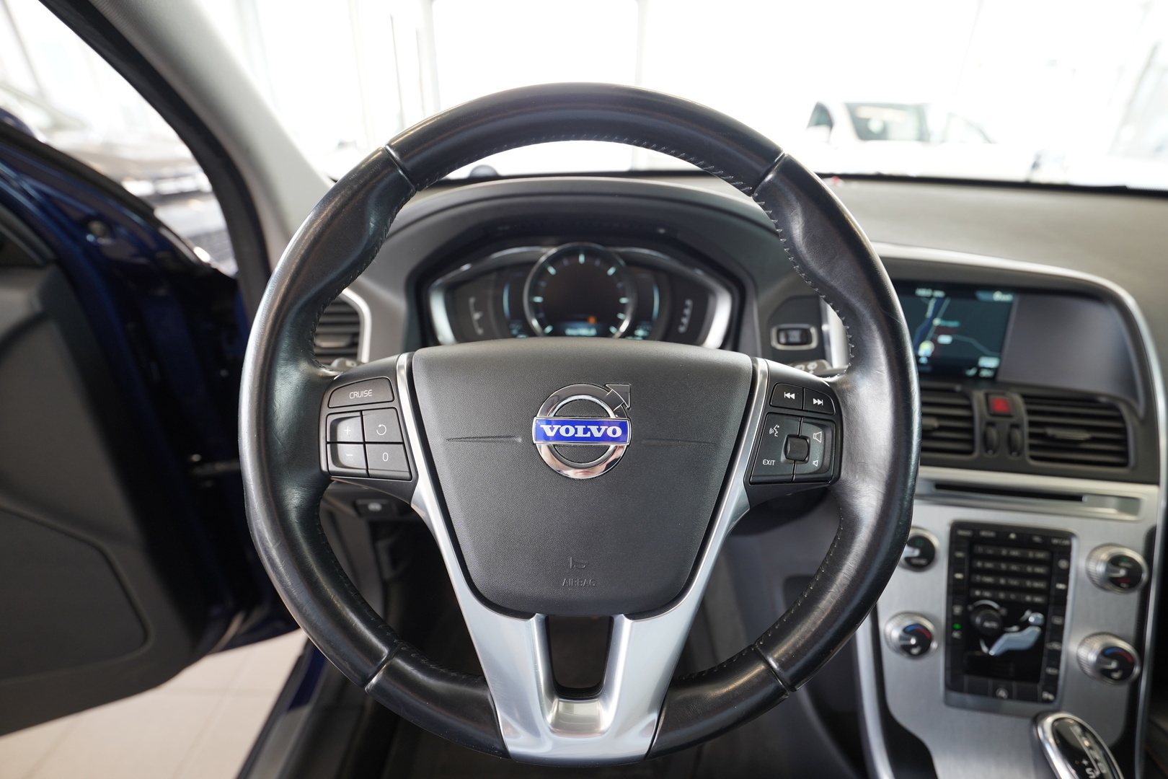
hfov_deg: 96.7
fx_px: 519
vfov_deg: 73.7
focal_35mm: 16
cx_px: 584
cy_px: 390
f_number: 3.2
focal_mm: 16
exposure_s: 1/60
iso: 640
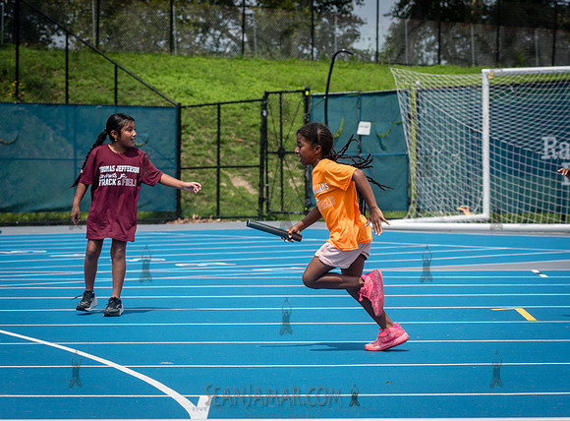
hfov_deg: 17.5
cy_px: 200
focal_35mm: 113
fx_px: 1851
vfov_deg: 13.0
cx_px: 331
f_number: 5
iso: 160
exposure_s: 1/1250
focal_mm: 100
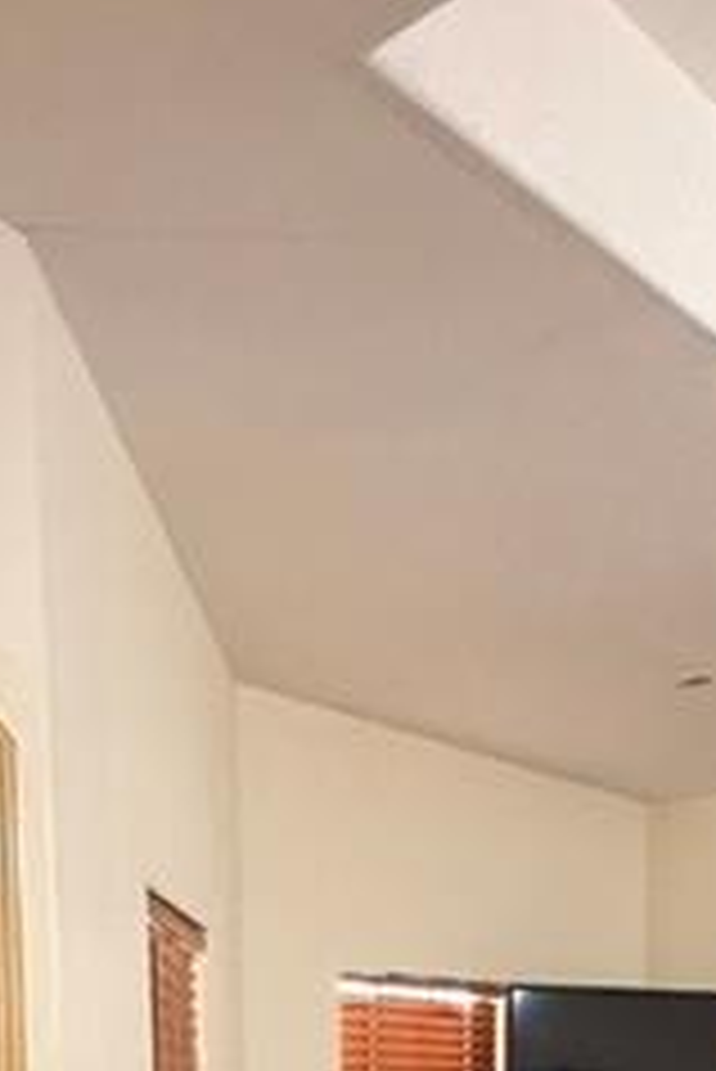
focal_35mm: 47
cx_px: 567
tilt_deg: -7.9
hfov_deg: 28.1
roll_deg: -1.3
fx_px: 1400
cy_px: 1292
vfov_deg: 33.8
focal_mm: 2.22
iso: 500
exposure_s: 1/60
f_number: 2.2
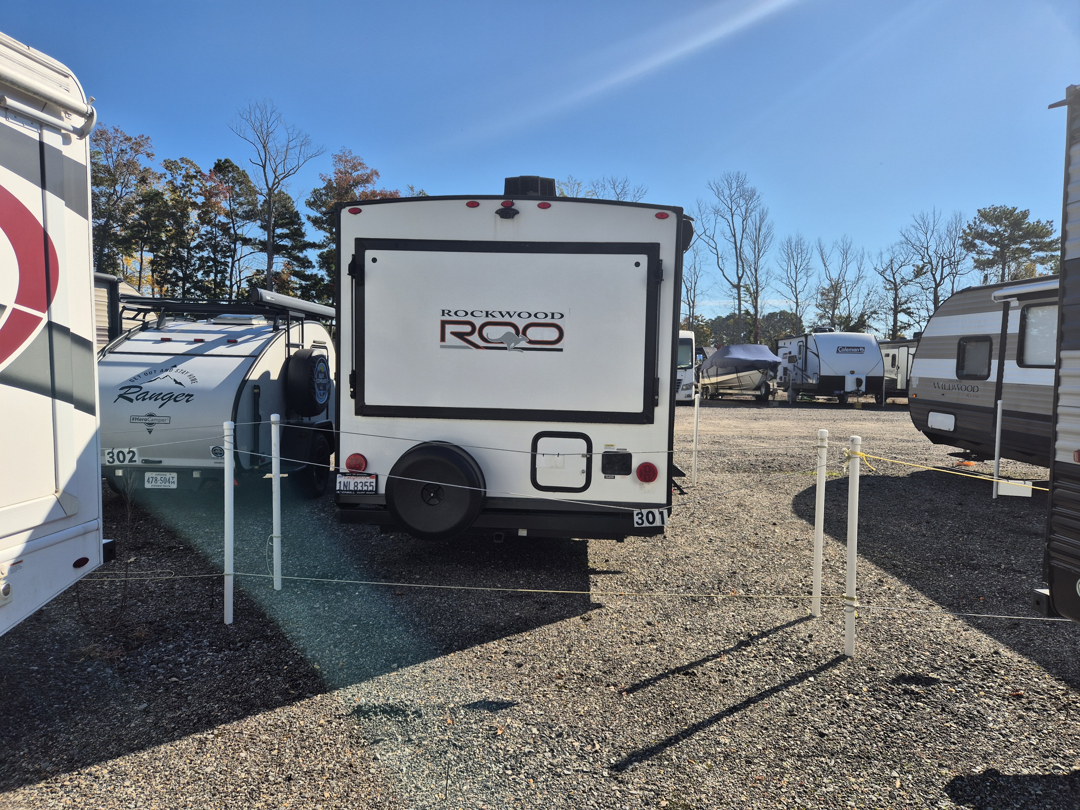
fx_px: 718
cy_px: 405
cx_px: 540
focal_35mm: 23
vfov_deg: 58.9
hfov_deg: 73.9
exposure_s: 1/2080
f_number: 1.8
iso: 25
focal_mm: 5.4
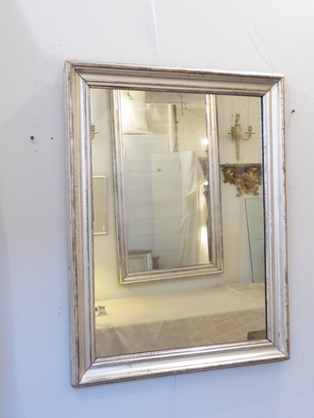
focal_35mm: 46
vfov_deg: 41.2
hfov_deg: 31.4
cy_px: 211
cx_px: 198
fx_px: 556
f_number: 3.6
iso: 400
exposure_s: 1/15
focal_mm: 5.8
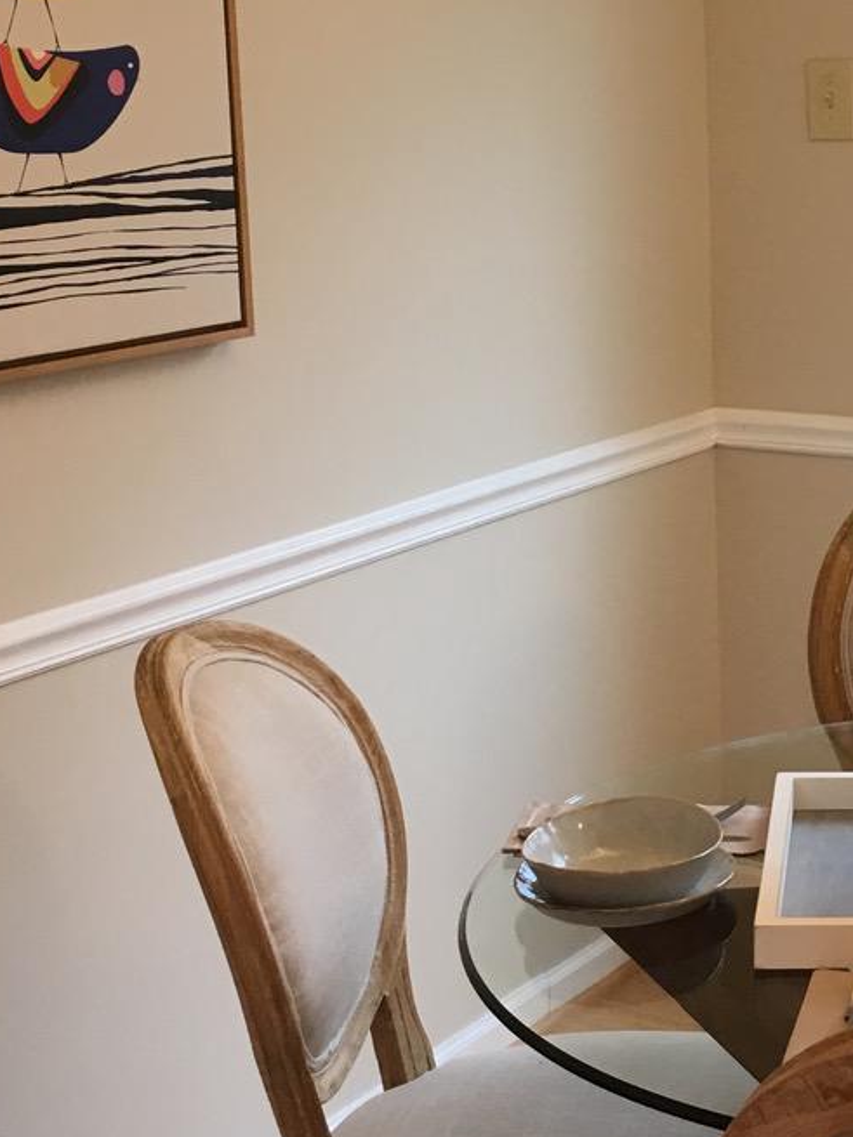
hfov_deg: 20.6
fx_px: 2235
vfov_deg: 28.2
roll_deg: +1.9
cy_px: 319
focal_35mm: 68
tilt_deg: -6.9
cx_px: 926
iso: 80
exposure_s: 1/30
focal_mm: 4.15
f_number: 2.2
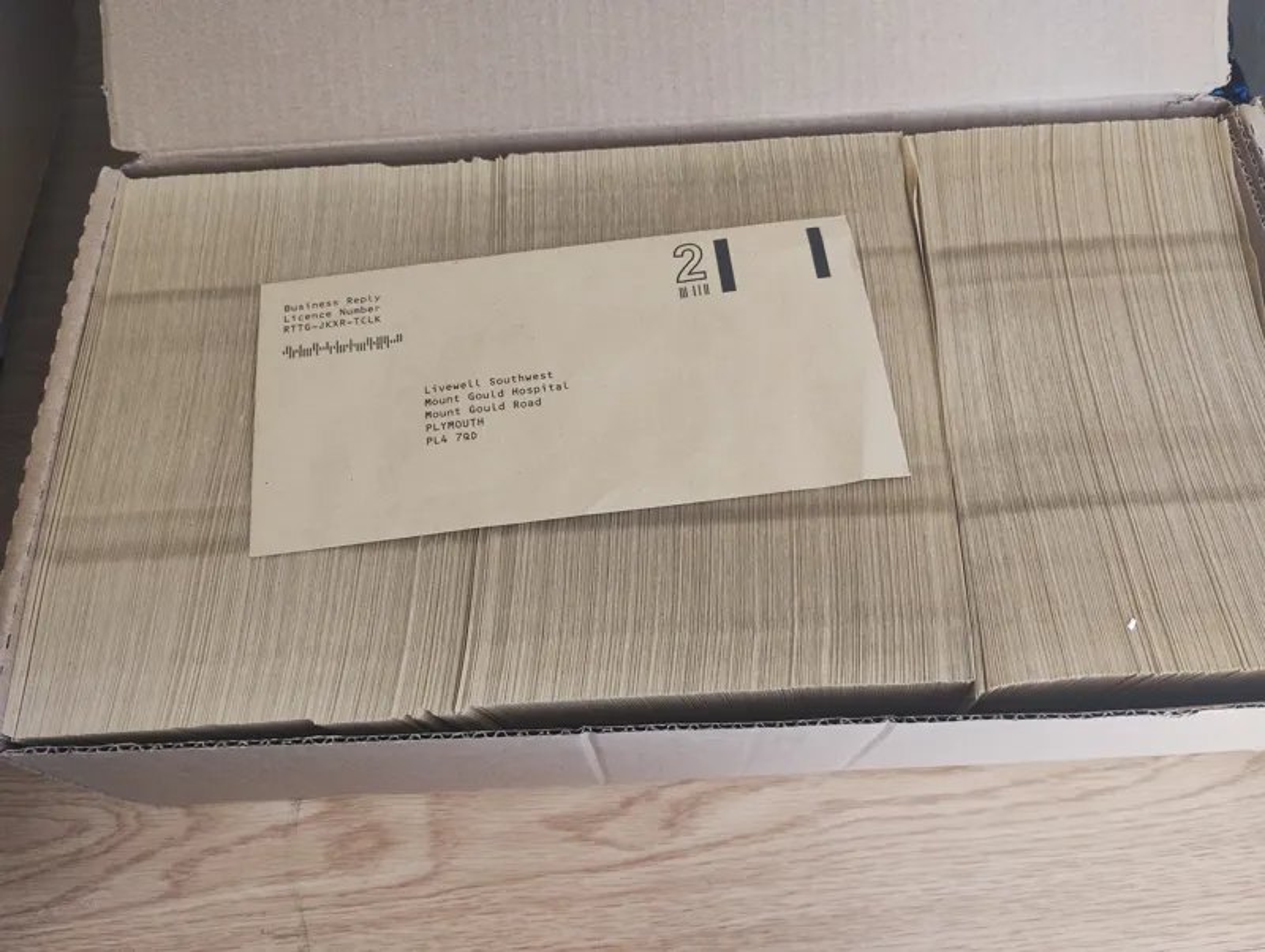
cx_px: 632
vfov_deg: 49.8
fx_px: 1024
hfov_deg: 63.4
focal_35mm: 28
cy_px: 476
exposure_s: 1/50
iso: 378
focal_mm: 4.27
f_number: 1.8
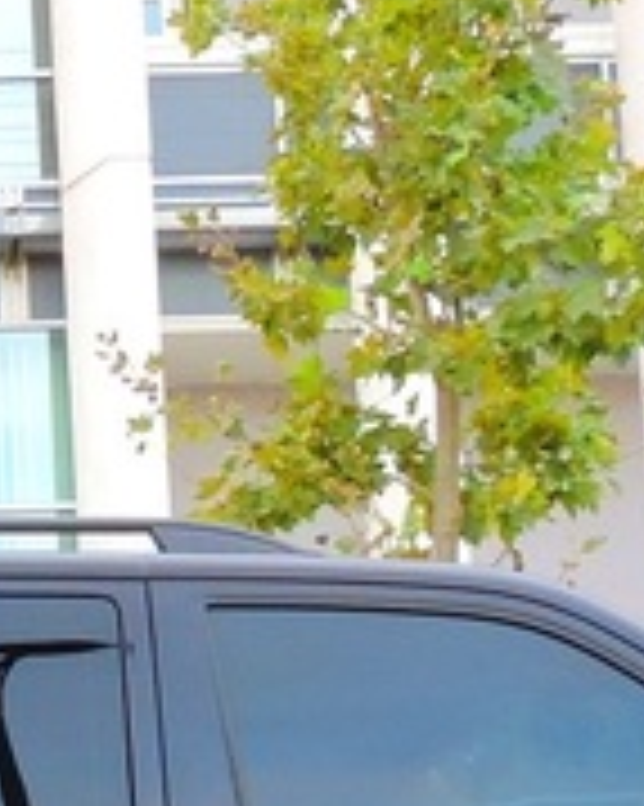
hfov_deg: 10.3
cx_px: -203
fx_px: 3505
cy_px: 799
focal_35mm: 147
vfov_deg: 13.0
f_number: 3.9
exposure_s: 1/50
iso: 400
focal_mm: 5.3
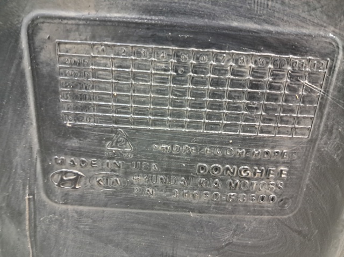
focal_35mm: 27
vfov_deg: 51.3
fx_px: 268
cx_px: 172
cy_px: 128
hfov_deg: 65.4
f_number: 1.8
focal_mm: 4
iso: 640
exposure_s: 1/25
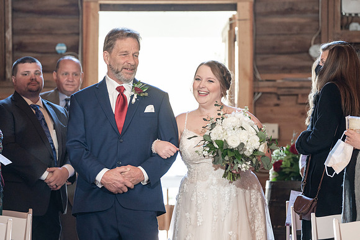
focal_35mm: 160
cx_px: 198
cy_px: 118
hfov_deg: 12.8
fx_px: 1602
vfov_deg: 8.6
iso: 2000
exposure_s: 1/200
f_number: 4
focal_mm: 144
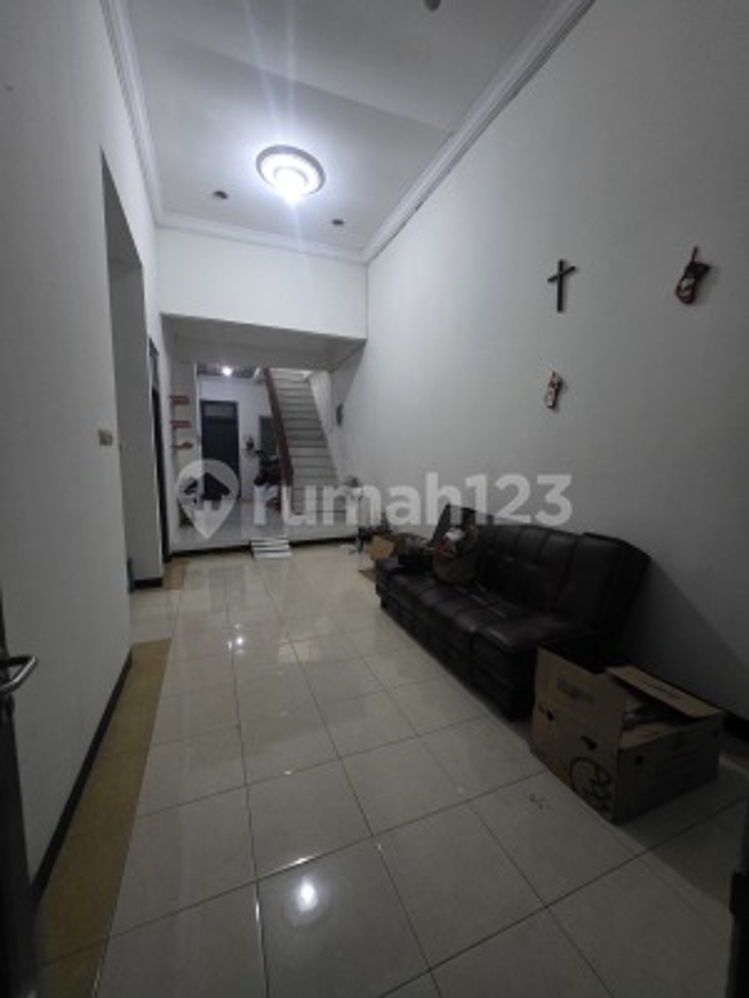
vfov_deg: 106.2
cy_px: 499
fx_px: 375
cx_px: 374
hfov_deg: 89.9
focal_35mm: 13
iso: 1000
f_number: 1.9
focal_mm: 2.2
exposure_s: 1/50
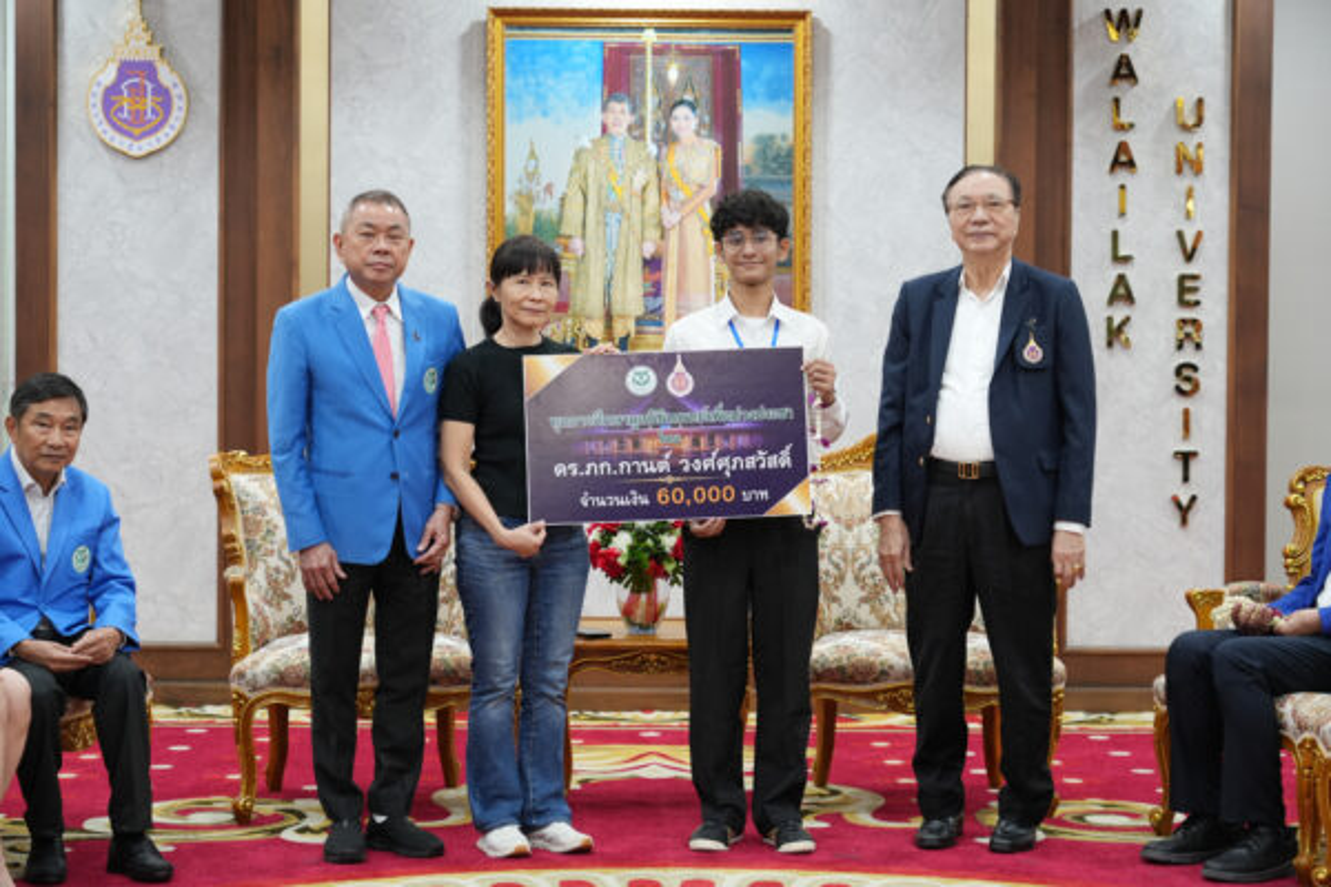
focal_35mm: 77
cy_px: 444
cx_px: 666
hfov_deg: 26.3
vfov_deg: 17.7
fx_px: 2847
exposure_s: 1/125
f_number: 4.5
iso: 2000
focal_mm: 77
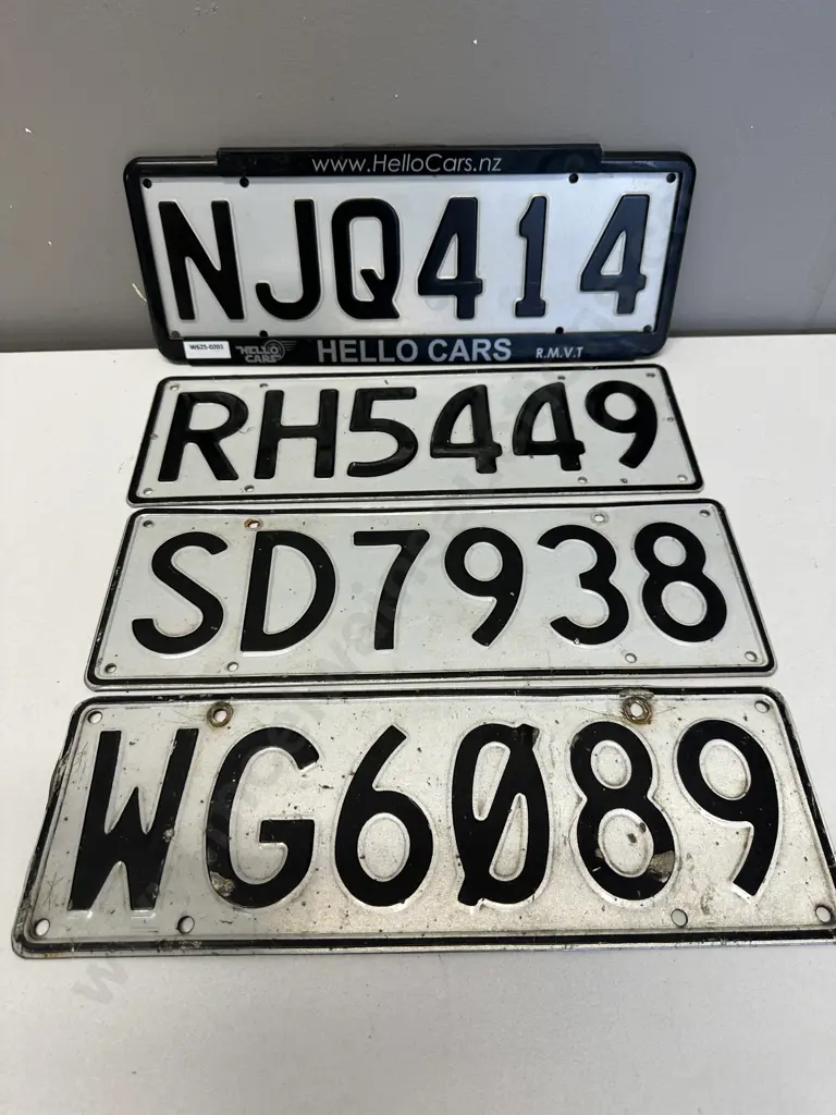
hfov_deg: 56.8
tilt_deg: -51.0
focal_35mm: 24
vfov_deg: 71.6
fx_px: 773
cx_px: 418
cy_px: 558
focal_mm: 6.86
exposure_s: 1/100
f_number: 1.78
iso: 100
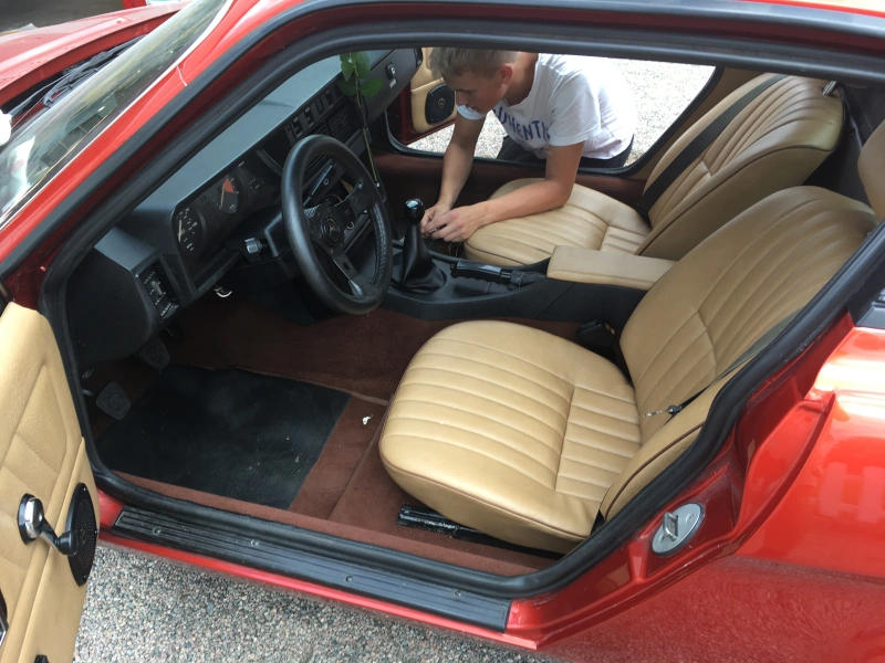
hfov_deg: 61.7
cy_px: 332
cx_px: 442
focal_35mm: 29
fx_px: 741
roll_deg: +4.6
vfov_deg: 48.2
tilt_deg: -37.0
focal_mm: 4.15
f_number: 2.2
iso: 25
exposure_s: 1/50
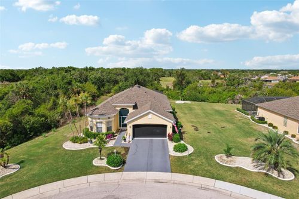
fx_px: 183
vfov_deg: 57.2
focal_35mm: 22
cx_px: 150
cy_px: 100
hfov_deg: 78.6
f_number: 2.8
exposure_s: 1/640
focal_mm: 8.4
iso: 110
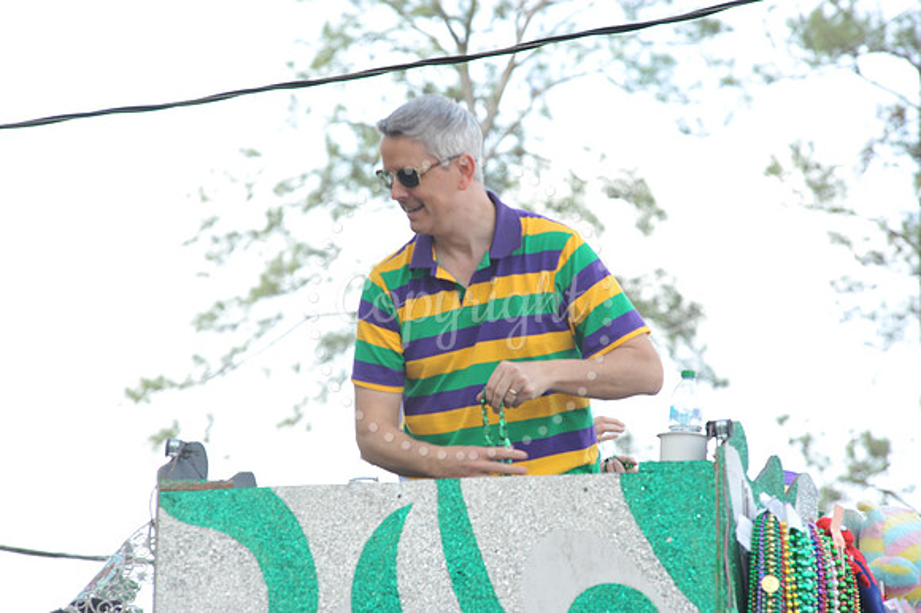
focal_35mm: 200
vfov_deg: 6.9
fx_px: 5114
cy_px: 306
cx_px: 460
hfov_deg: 10.3
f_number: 9
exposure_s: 1/80
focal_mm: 200
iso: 250
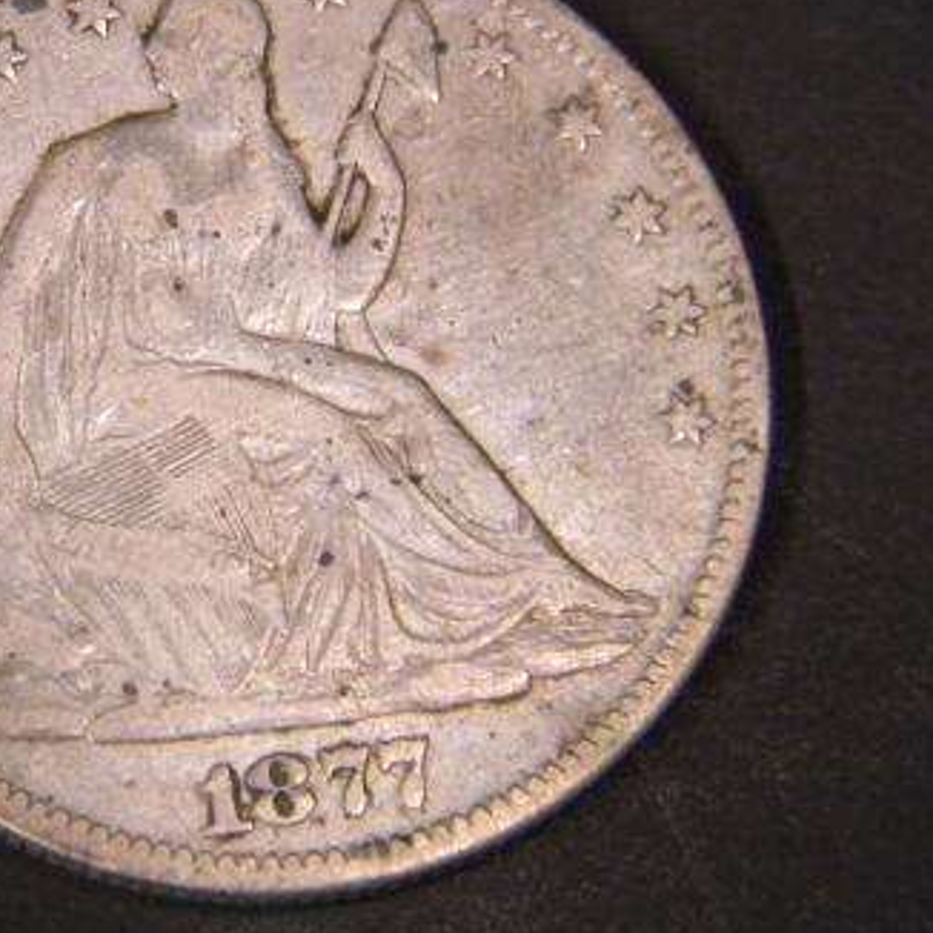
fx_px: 4117
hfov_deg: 12.9
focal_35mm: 135
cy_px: 352
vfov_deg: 12.9
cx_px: 200
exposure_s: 1/11.3
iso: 400
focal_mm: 15.1
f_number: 4.5
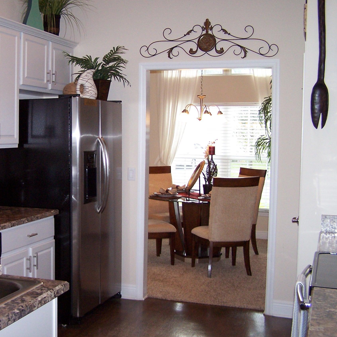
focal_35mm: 51
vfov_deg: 33.4
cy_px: 152
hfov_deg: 32.8
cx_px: 88
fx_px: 562
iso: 140
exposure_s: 1/60
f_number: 2.8
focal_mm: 6.3
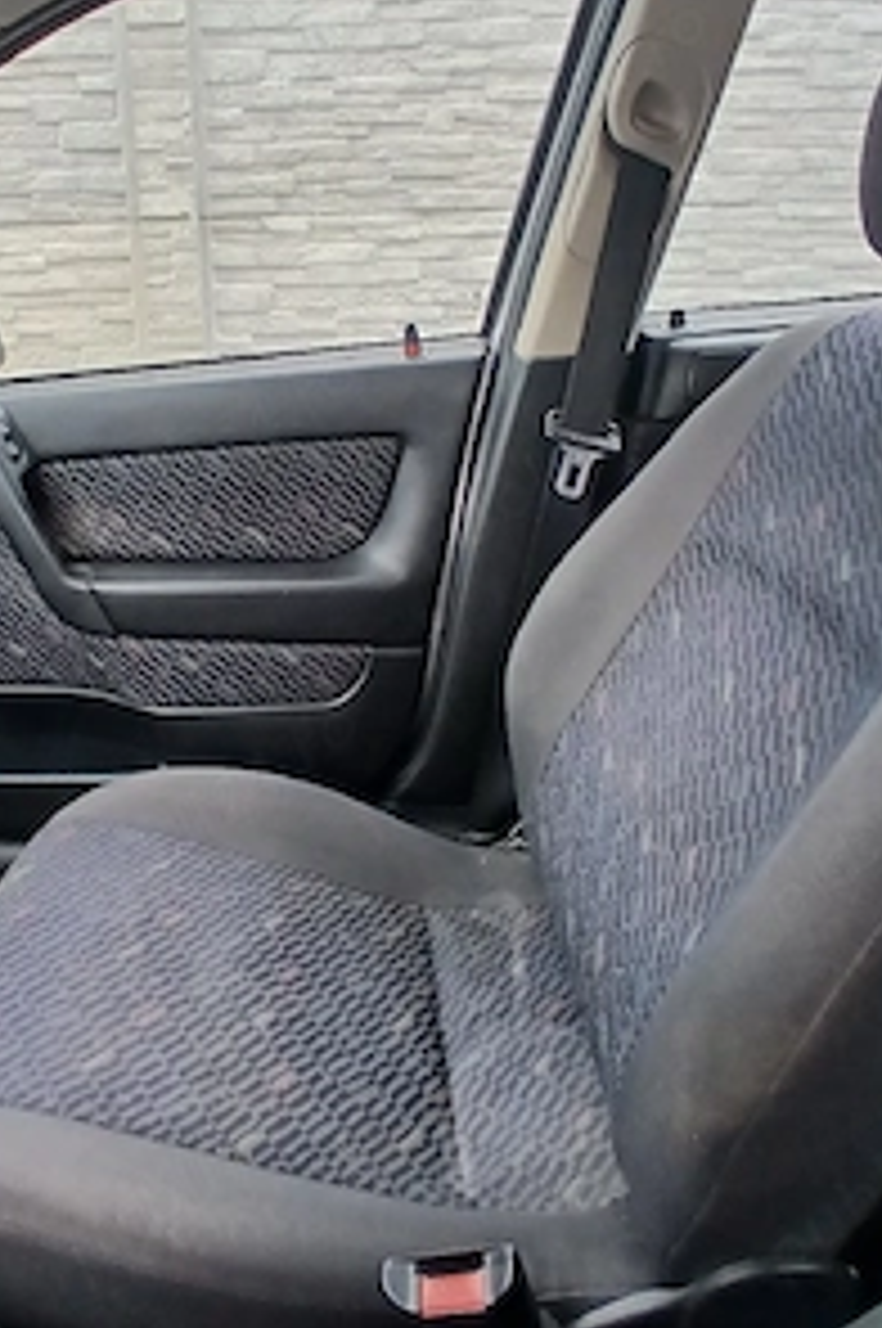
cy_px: 518
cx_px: 302
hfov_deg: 52.1
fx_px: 884
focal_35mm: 24
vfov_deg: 72.8
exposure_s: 1/100
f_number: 2.2
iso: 80
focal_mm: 1.4
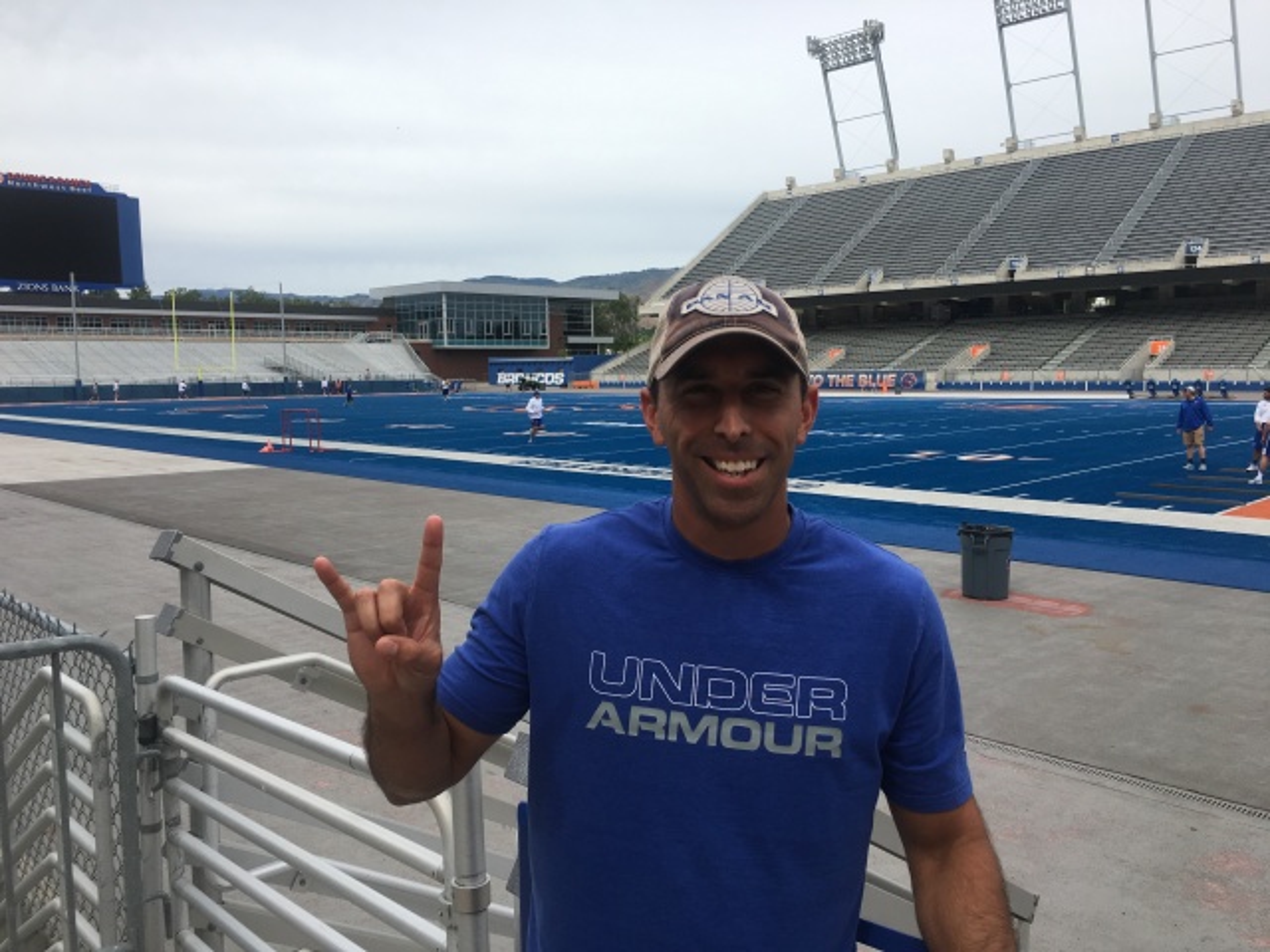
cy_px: 476
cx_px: 635
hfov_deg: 61.7
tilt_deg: -5.4
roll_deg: +1.6
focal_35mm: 29
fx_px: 1064
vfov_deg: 48.2
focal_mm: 4.15
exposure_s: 1/1148
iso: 25
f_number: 2.2
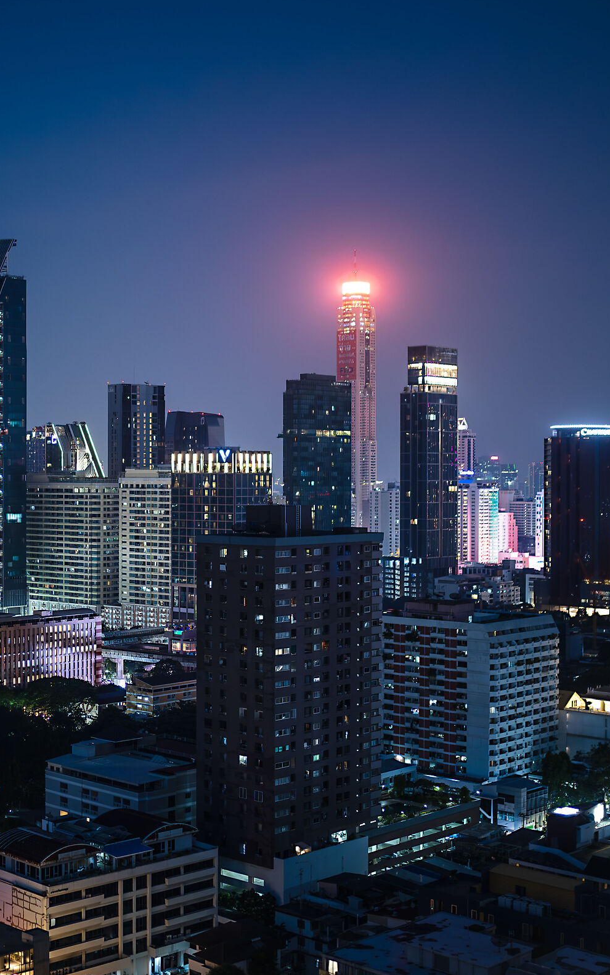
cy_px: 485
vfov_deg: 37.5
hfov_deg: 23.7
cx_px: 153
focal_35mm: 54
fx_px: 1436
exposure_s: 1/40
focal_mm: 35
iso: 2500
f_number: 1.4
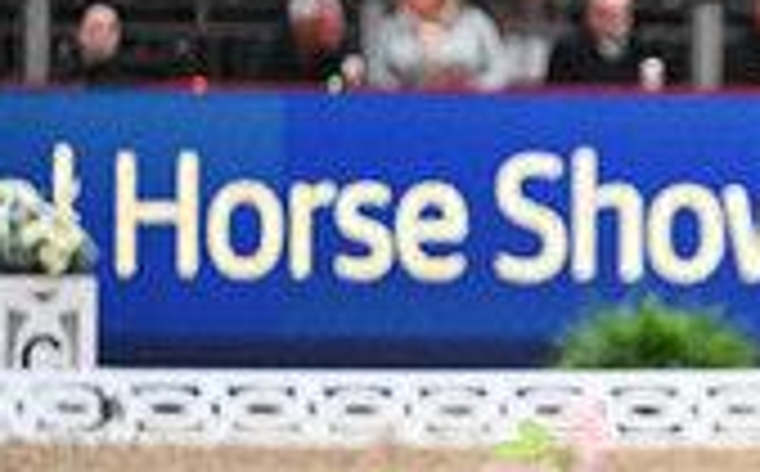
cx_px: 1295
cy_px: -52
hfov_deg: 2.3
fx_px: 18858
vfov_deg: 1.4
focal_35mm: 912
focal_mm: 260
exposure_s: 1/640
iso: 6400
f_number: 4
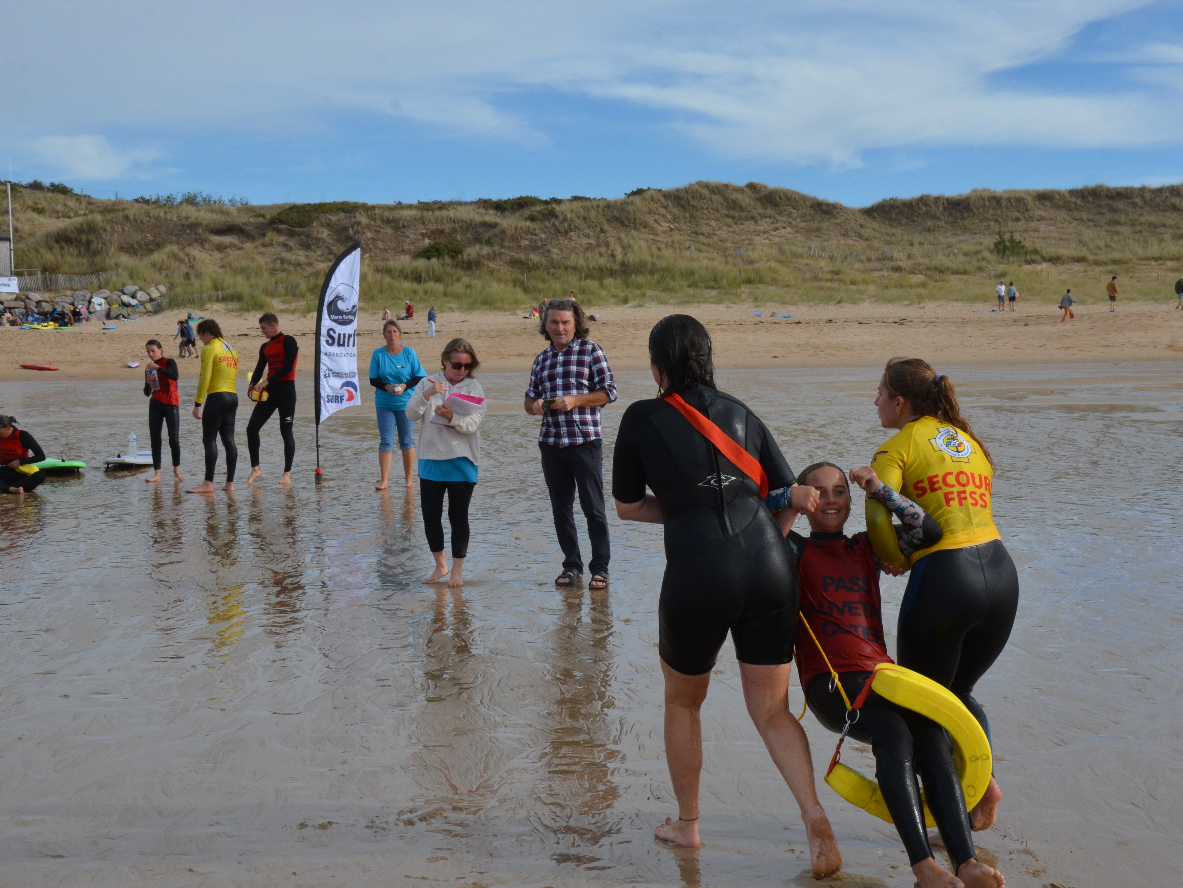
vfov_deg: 22.3
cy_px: 439
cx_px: 632
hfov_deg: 29.4
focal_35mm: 66
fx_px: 2255
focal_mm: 40
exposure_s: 1/640
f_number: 13
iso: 800
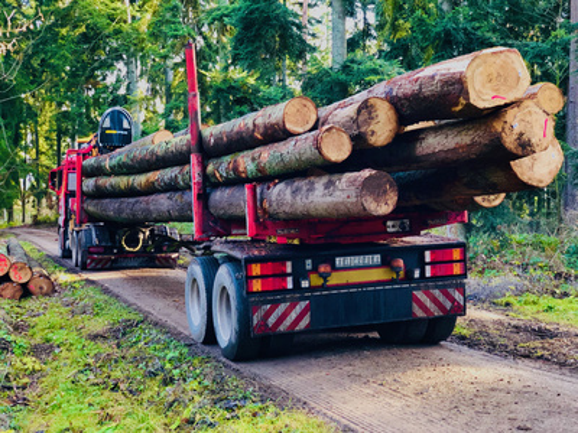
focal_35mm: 52
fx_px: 868
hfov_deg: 36.8
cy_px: 216
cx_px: 289
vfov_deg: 28.0
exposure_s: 1/60
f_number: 2.4
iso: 80
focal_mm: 6
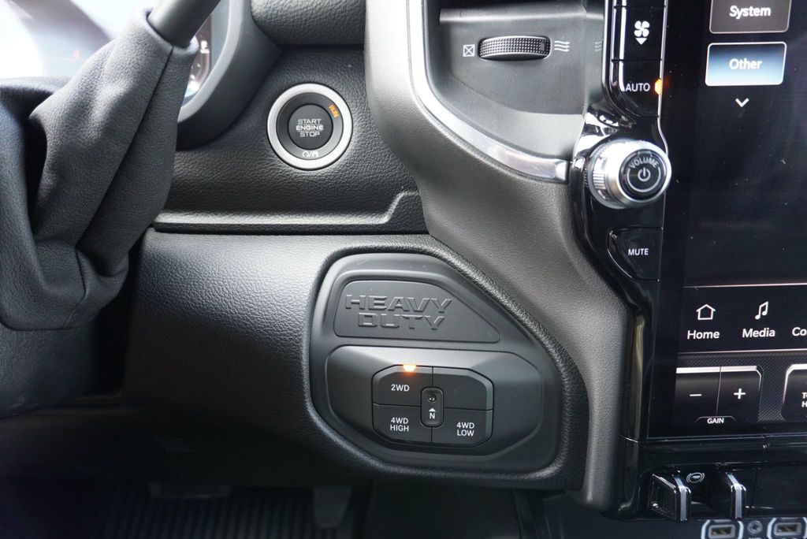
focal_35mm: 24
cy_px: 270
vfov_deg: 53.2
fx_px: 538
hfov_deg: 73.7
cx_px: 404
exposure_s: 1/60
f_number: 3.5
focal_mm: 16
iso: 1250
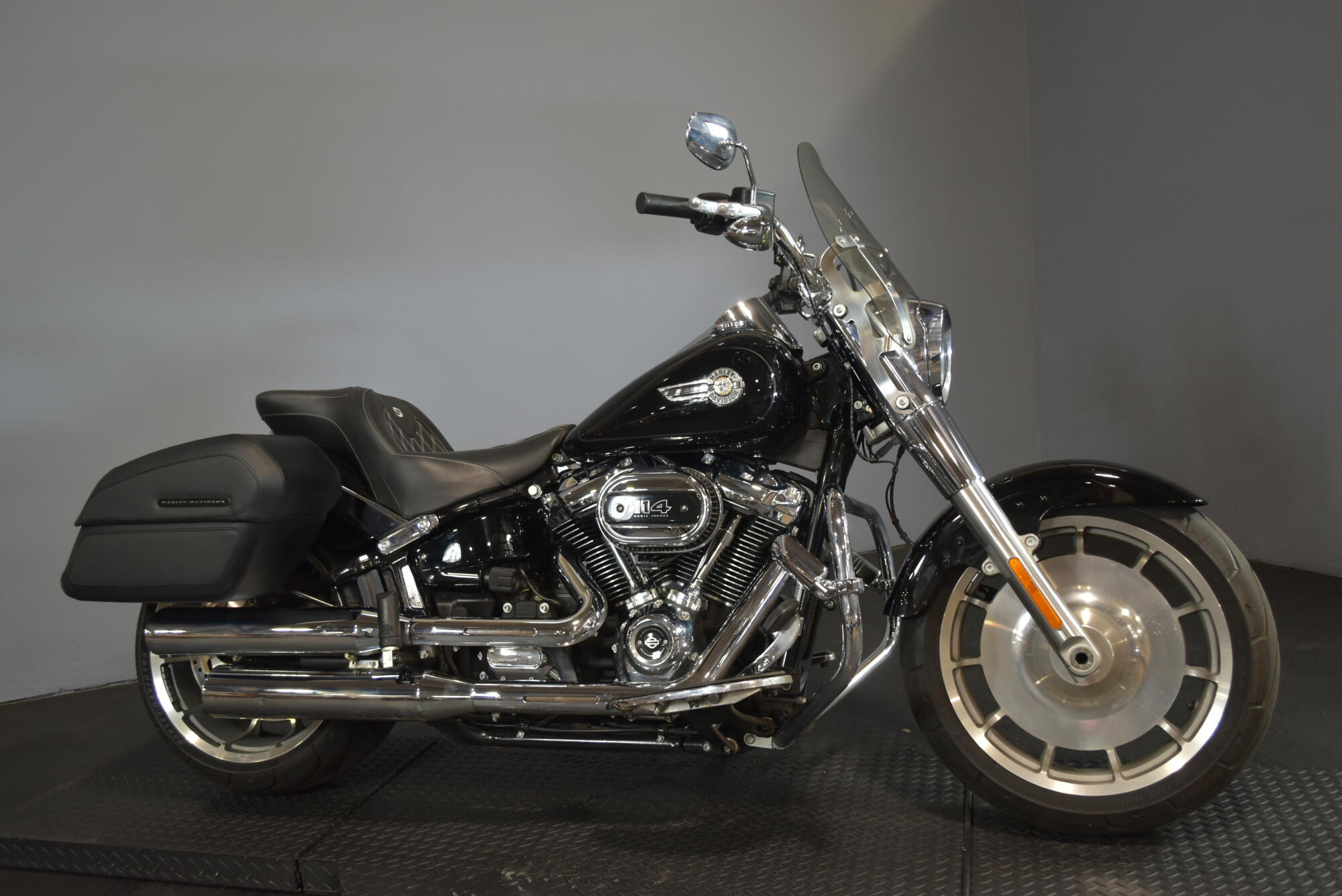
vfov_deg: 43.6
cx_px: 671
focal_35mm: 30
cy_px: 448
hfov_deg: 61.9
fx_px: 1119
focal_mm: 20
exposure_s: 1/30
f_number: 3.8
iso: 640
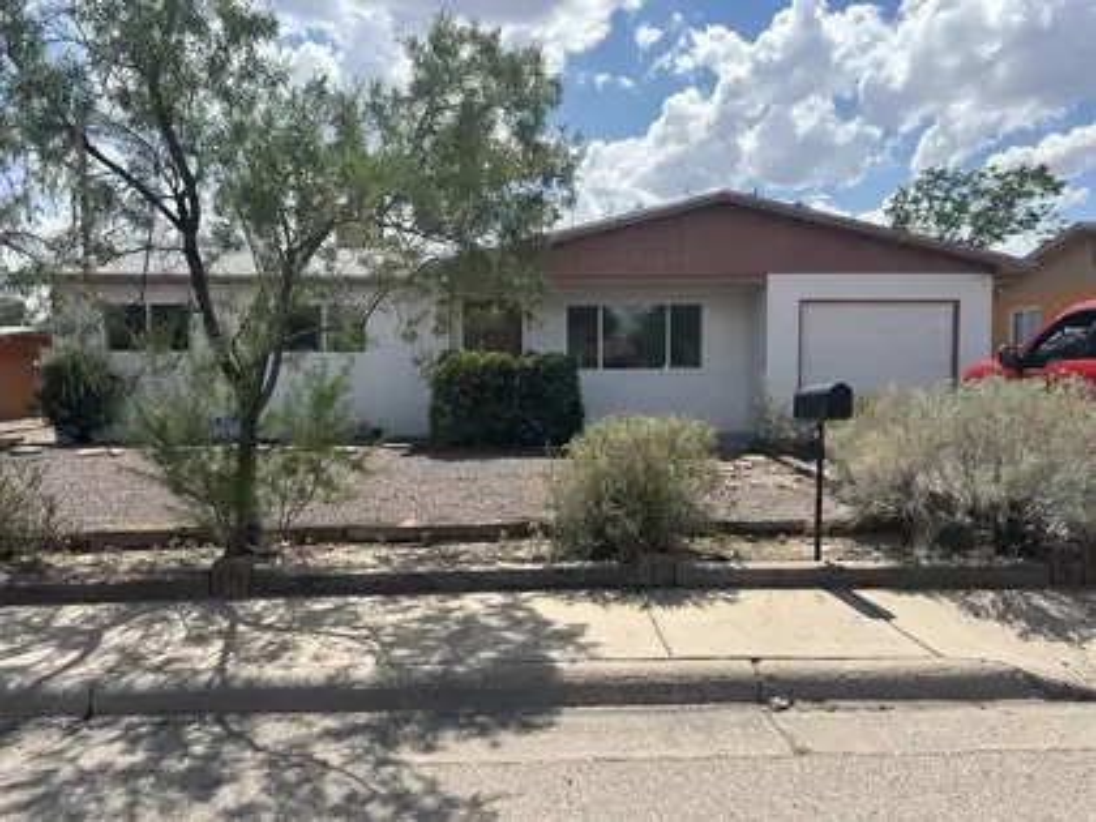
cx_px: 548
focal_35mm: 26
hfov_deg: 67.3
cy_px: 411
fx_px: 823
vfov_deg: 53.1
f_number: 1.5
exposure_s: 1/4115
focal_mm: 5.7
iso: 50
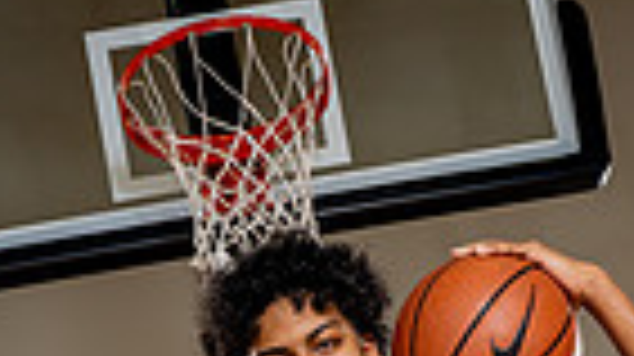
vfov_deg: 10.2
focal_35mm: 97
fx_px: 1629
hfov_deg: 22.0
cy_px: 946
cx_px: 360
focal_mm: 29
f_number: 8
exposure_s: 1/250
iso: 250
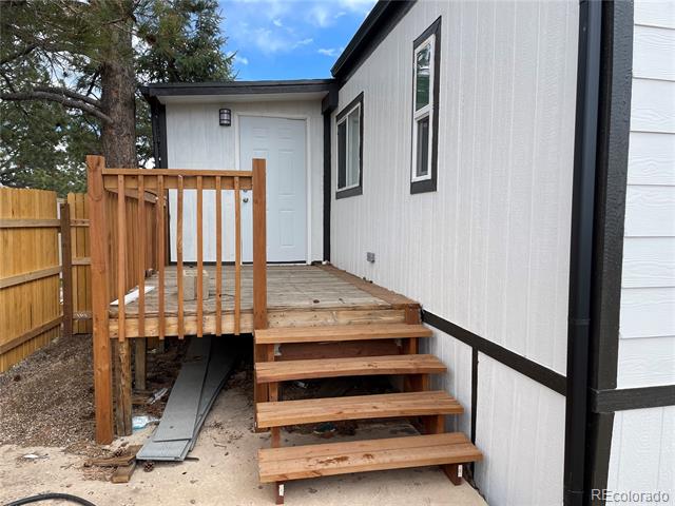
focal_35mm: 26
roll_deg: +0.6
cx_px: 338
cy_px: 253
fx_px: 507
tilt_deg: -2.4
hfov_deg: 67.3
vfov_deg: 53.1
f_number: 1.6
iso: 32
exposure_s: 1/1289
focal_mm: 4.2
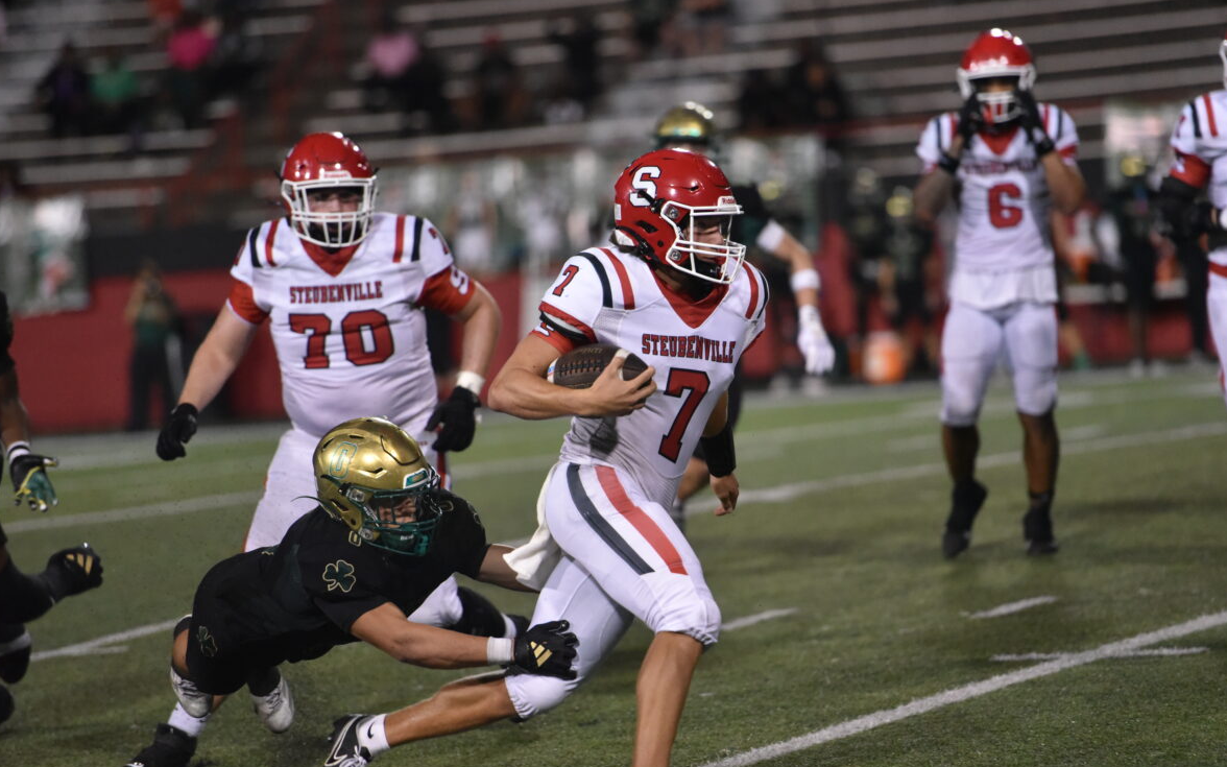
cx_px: 616
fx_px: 6955
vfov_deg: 6.3
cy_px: 406
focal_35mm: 208
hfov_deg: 10.1
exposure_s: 1/3200
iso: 6400
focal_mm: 200
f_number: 2.8
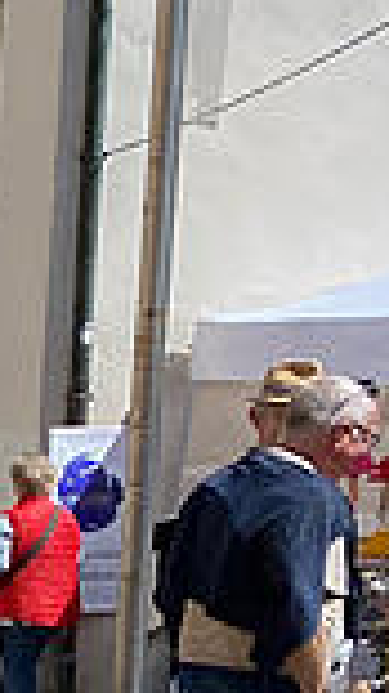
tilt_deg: -8.4
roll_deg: +0.3
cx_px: -1382
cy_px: 782
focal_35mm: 146
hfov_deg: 6.2
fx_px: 2682
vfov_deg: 14.4
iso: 32
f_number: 1.8
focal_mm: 4.25
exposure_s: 1/3497
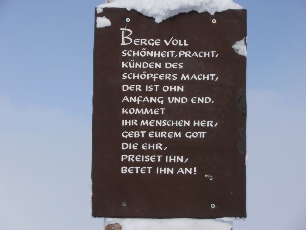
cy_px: 115
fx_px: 981
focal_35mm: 111
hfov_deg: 17.7
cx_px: 153
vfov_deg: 13.3
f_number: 5.5
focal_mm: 19.64
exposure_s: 1/1250
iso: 80
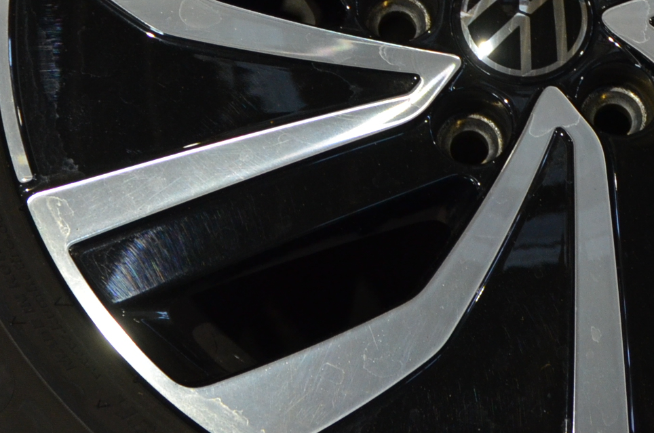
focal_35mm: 161
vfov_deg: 8.5
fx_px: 2919
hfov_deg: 12.7
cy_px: 48
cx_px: 546
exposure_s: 1/50
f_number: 4.5
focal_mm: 42
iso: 800
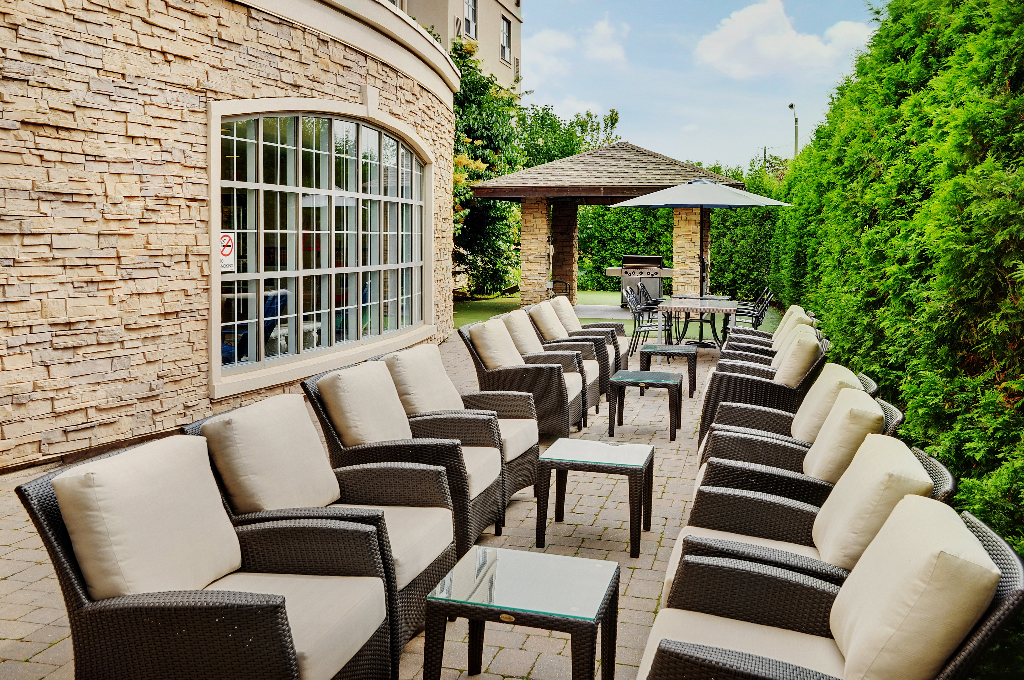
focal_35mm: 33
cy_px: 340
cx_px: 512
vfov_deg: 39.9
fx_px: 938
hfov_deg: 57.3
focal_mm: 22
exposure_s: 1/180
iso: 200
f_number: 8
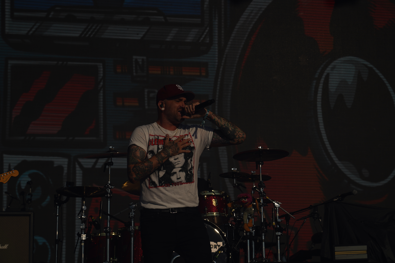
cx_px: 198
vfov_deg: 13.0
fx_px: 1152
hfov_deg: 19.5
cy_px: 132
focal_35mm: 105
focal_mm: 105
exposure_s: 1/2000
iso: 100
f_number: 8
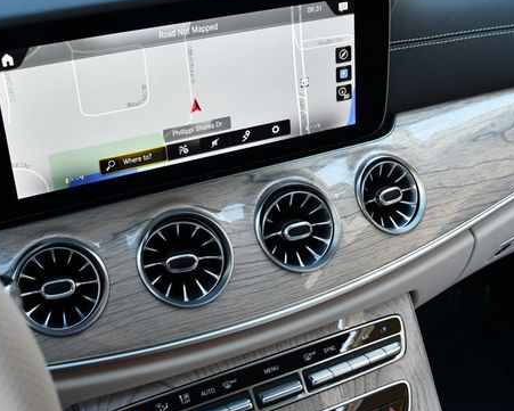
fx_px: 730
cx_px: 209
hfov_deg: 38.6
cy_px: 173
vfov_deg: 31.4
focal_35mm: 48
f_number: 3.5
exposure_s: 1/250
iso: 640
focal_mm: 18
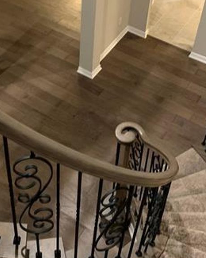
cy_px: 36
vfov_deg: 30.3
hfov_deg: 25.3
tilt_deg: -37.0
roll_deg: -1.7
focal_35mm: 60
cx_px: 72
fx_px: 457
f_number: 1.8
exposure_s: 1/30
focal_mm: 4.25
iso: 500
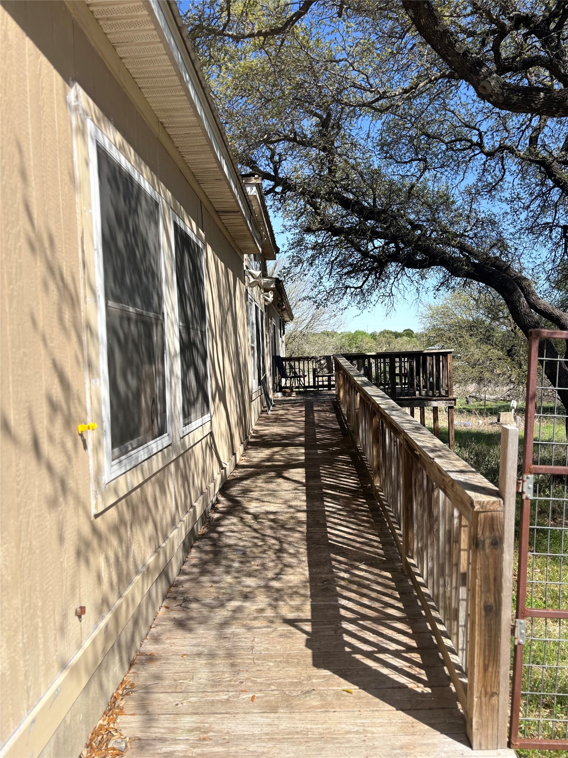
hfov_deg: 53.1
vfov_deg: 67.3
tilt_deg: -1.9
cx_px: 284
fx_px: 569
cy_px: 379
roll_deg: +1.8
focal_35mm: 26
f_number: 1.6
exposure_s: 1/2242
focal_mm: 5.96
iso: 50
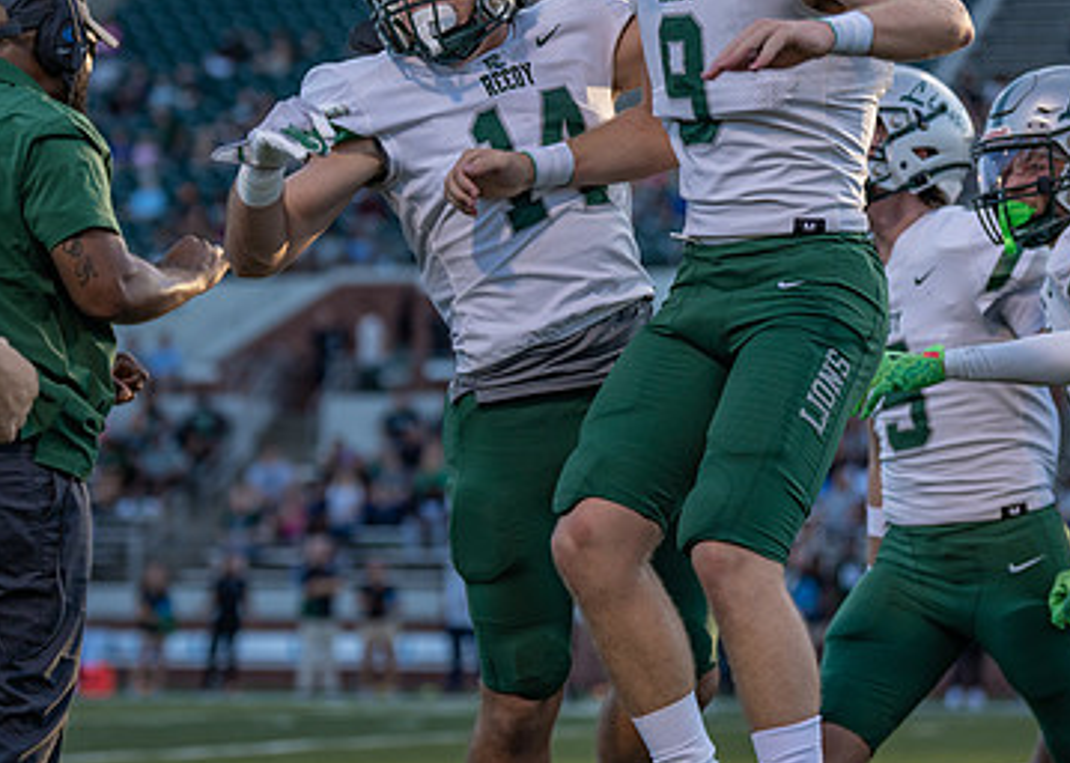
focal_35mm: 166
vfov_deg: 8.6
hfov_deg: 12.1
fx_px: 5042
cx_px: 522
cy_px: 227
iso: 320
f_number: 2.8
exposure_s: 1/1250
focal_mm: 98
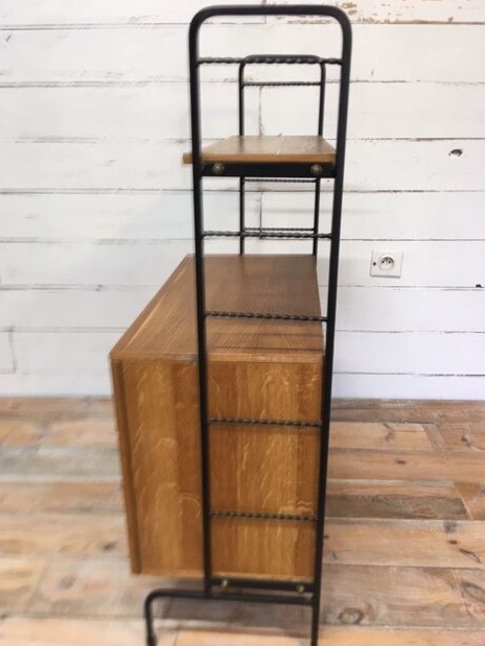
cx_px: 245
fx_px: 561
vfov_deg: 60.0
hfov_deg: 46.8
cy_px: 326
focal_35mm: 30
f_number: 2.2
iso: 32
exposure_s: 1/17
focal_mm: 4.15
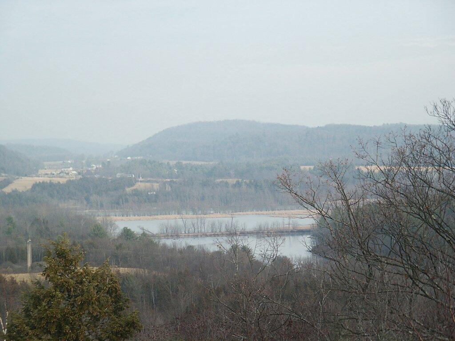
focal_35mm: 105
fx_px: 1380
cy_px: 170
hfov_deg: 18.7
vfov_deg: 14.1
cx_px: 228
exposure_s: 1/90
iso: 80
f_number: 3.6
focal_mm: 21.51
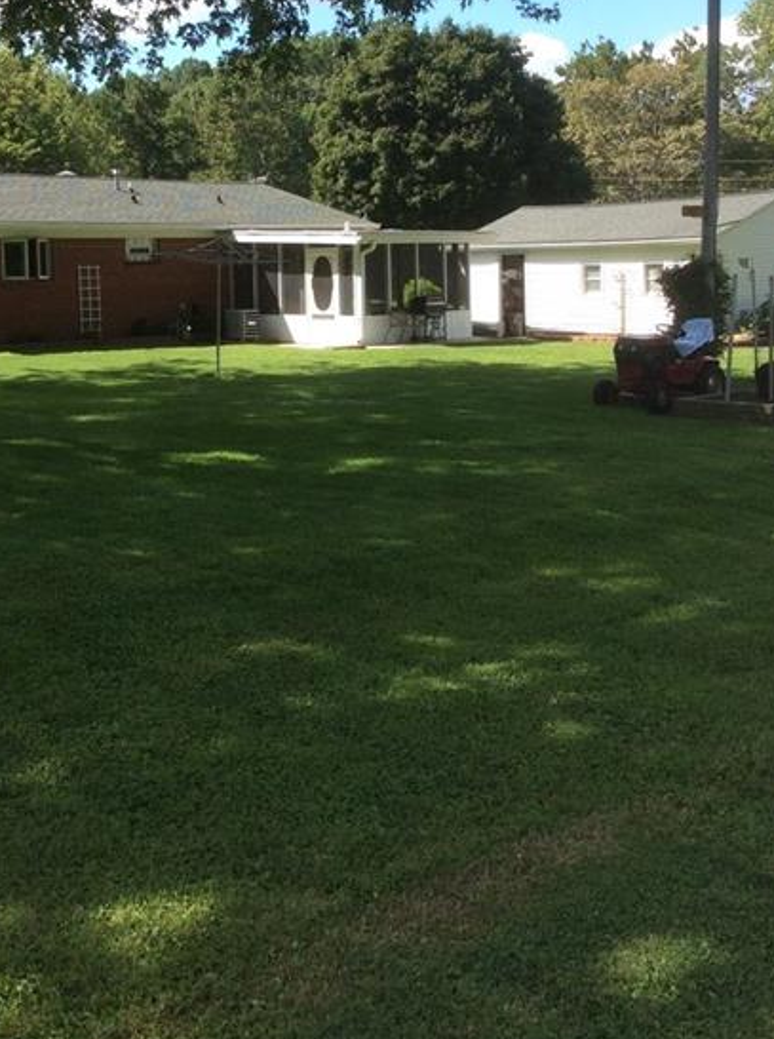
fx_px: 1347
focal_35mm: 45
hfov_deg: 32.0
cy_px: 356
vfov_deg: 41.7
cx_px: 311
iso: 32
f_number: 2.4
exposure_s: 1/657
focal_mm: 3.3
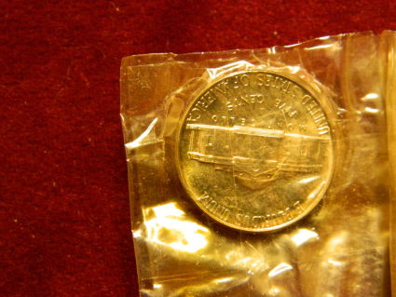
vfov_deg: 17.6
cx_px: 198
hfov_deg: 23.3
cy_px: 148
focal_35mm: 84
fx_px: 961
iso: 800
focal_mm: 15.1
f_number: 4.2
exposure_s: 1/6
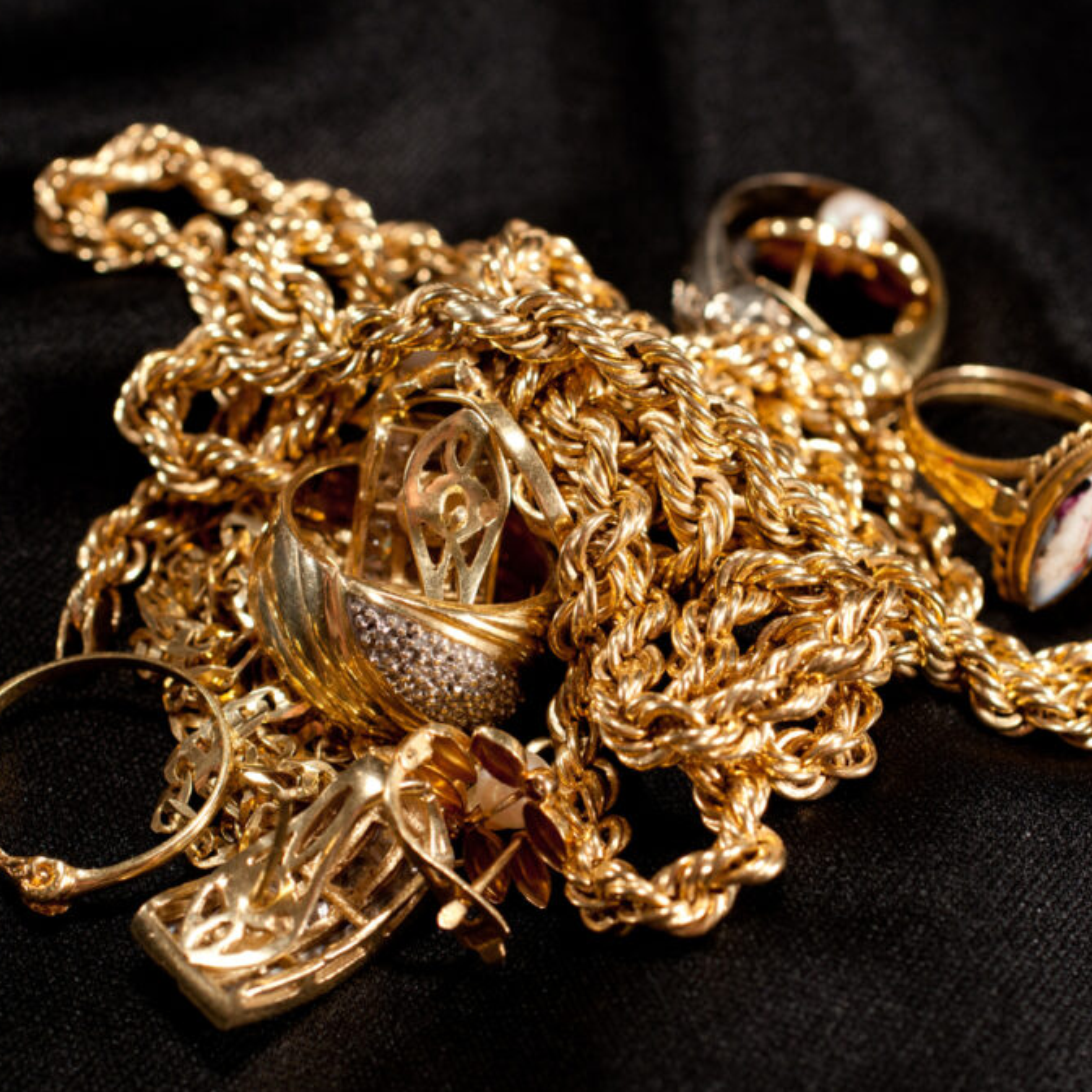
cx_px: 587
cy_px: 548
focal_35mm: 97
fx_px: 3462
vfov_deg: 17.9
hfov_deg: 17.9
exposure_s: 1/200
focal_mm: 50
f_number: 7.1
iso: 160
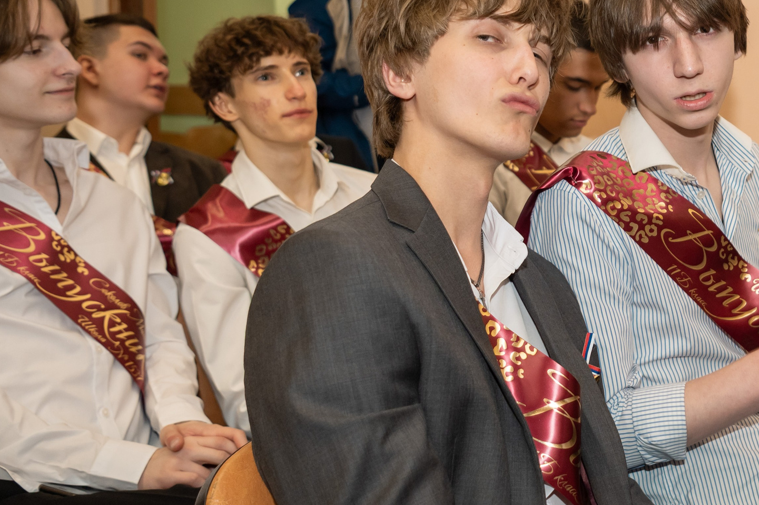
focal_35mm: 51
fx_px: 1075
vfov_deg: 26.4
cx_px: 675
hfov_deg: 36.6
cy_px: 198
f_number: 2.8
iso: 500
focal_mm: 24
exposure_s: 1/200
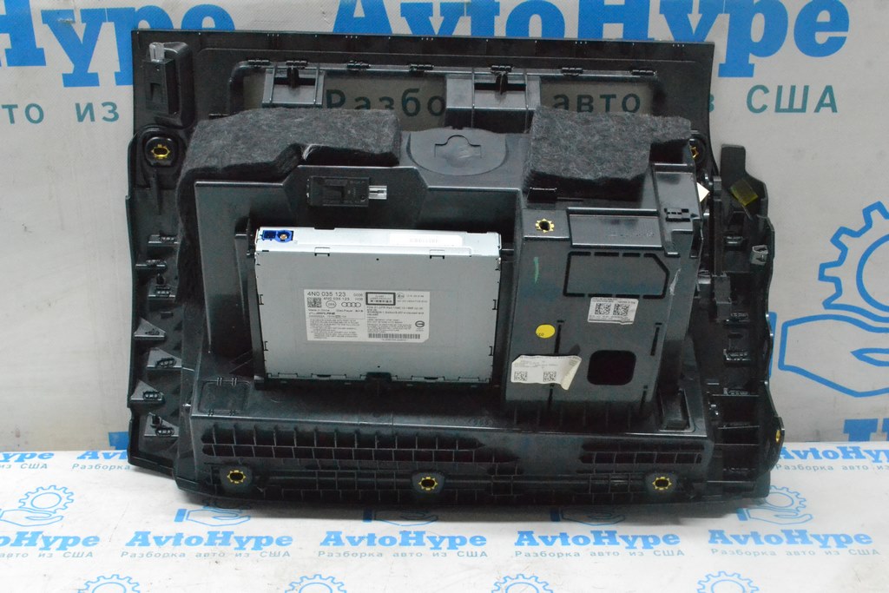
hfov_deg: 38.9
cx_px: 444
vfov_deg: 26.5
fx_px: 1260
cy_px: 296
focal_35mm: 51
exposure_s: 1/125
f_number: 10
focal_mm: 34
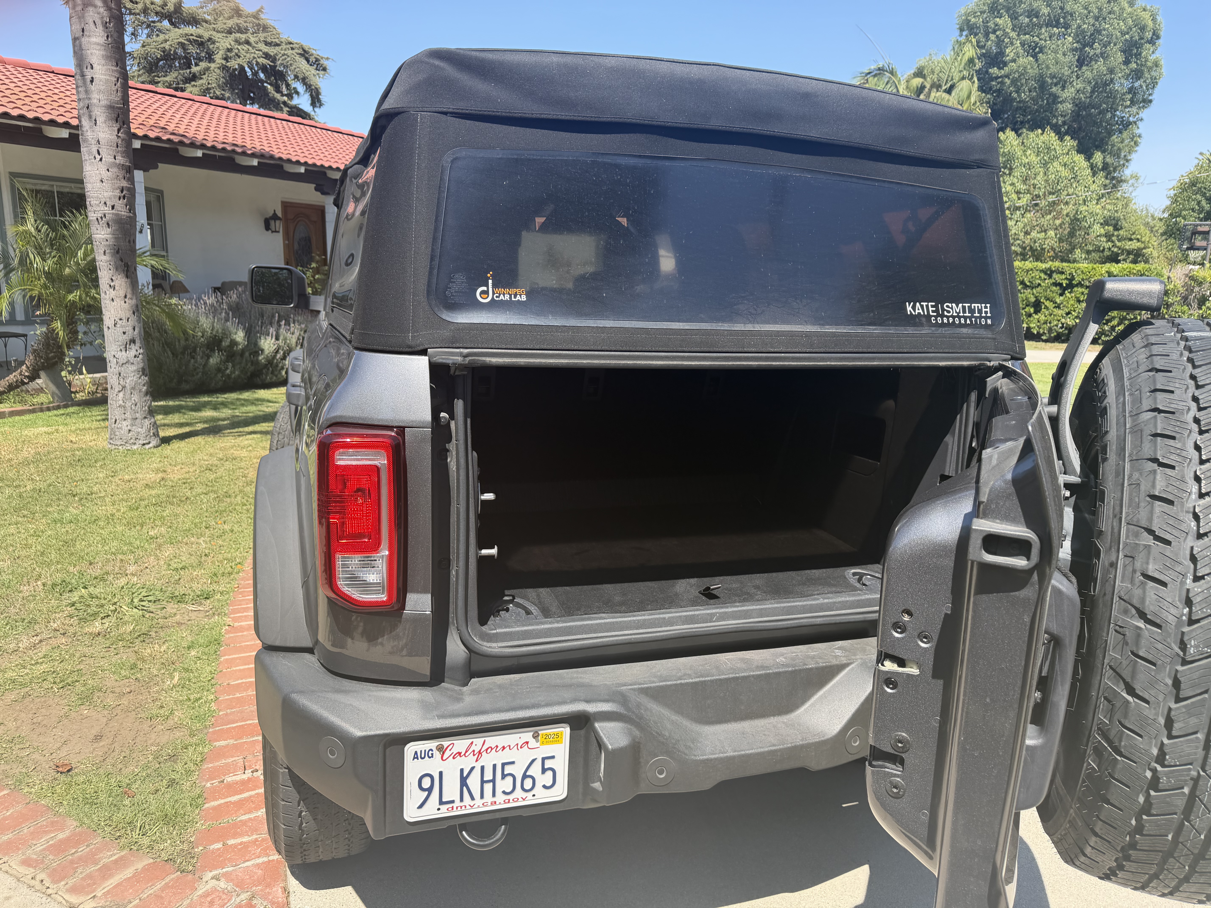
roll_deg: -0.7
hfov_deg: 71.6
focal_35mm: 24
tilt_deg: -11.7
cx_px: 606
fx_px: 840
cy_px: 454
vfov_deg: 56.8
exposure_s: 1/1437
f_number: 1.78
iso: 80
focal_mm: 6.76
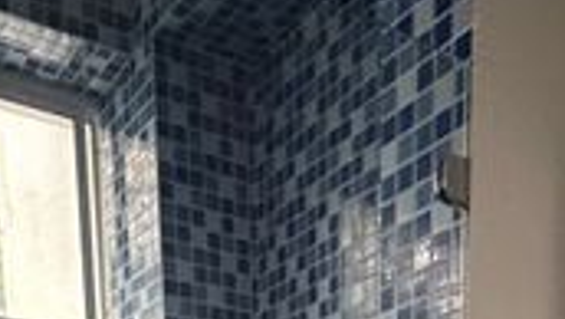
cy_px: 796
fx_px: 884
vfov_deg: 13.6
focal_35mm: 59
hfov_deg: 35.4
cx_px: 278
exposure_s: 1/30
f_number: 2.2
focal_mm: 2.22
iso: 1250
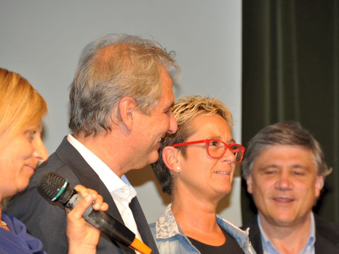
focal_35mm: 326
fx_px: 3193
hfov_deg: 6.1
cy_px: 127
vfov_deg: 4.6
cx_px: 191
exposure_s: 1/60
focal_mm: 200
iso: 800
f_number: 5.6
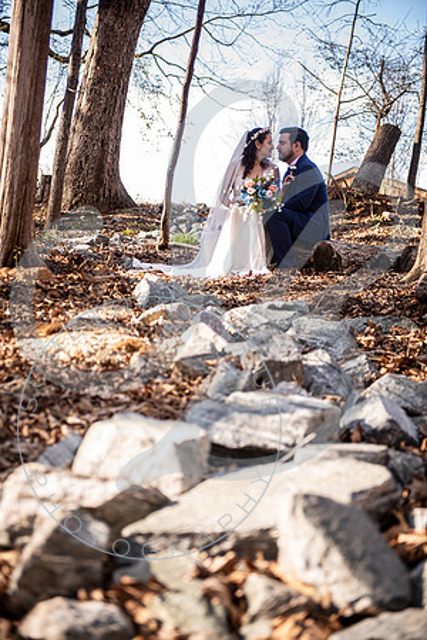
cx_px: 214
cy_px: 320
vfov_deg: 33.4
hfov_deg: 22.6
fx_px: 1067
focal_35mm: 60
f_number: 2.8
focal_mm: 60
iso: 100
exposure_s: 1/160
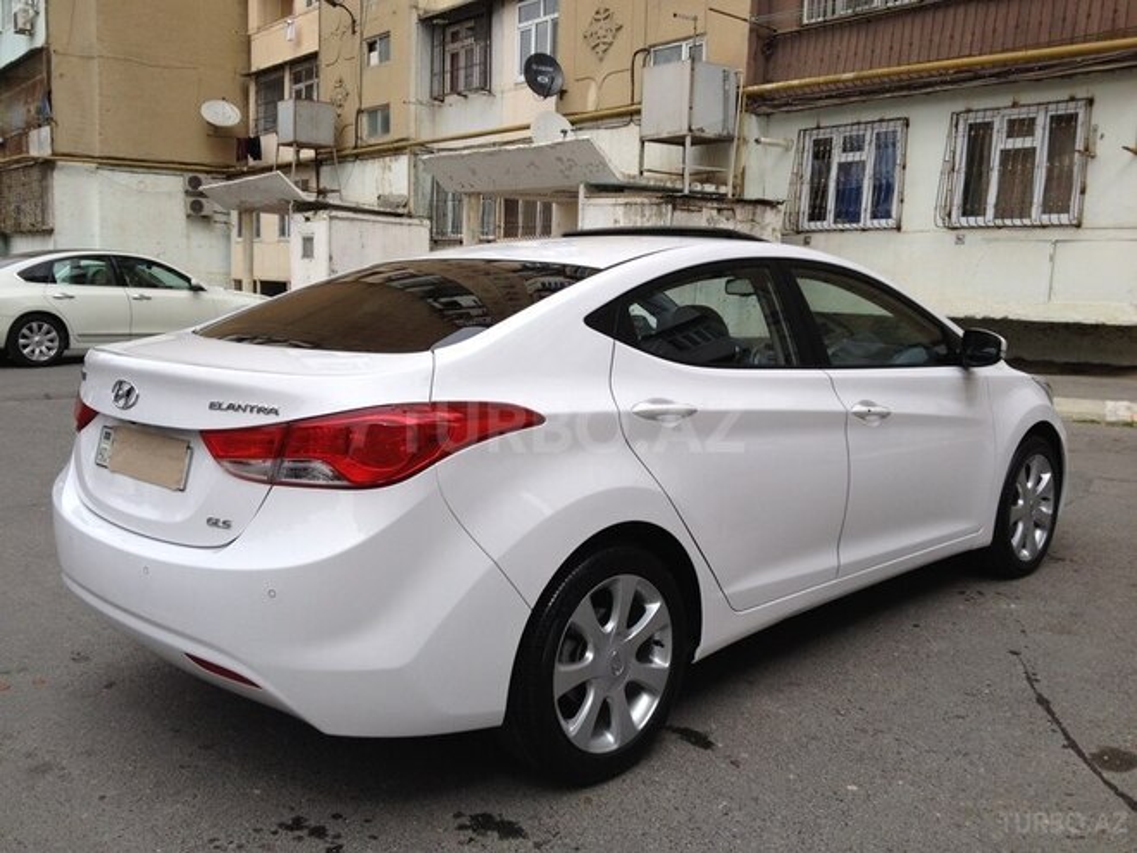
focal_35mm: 35
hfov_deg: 52.6
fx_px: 1150
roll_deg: -2.8
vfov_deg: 40.7
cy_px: 426
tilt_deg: -7.3
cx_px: 568
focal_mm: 4.28
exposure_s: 1/1200
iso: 50
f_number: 2.4
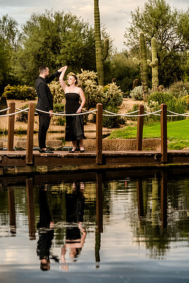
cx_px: 94
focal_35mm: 116
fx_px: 913
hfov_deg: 11.8
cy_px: 142
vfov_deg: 17.6
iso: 400
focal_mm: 116
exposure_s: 1/200
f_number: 5.6
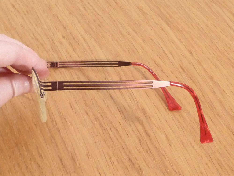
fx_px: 189
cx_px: 117
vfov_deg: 49.7
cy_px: 88
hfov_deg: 63.4
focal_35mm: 28
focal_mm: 4.7
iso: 400
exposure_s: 1/25
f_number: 3.3
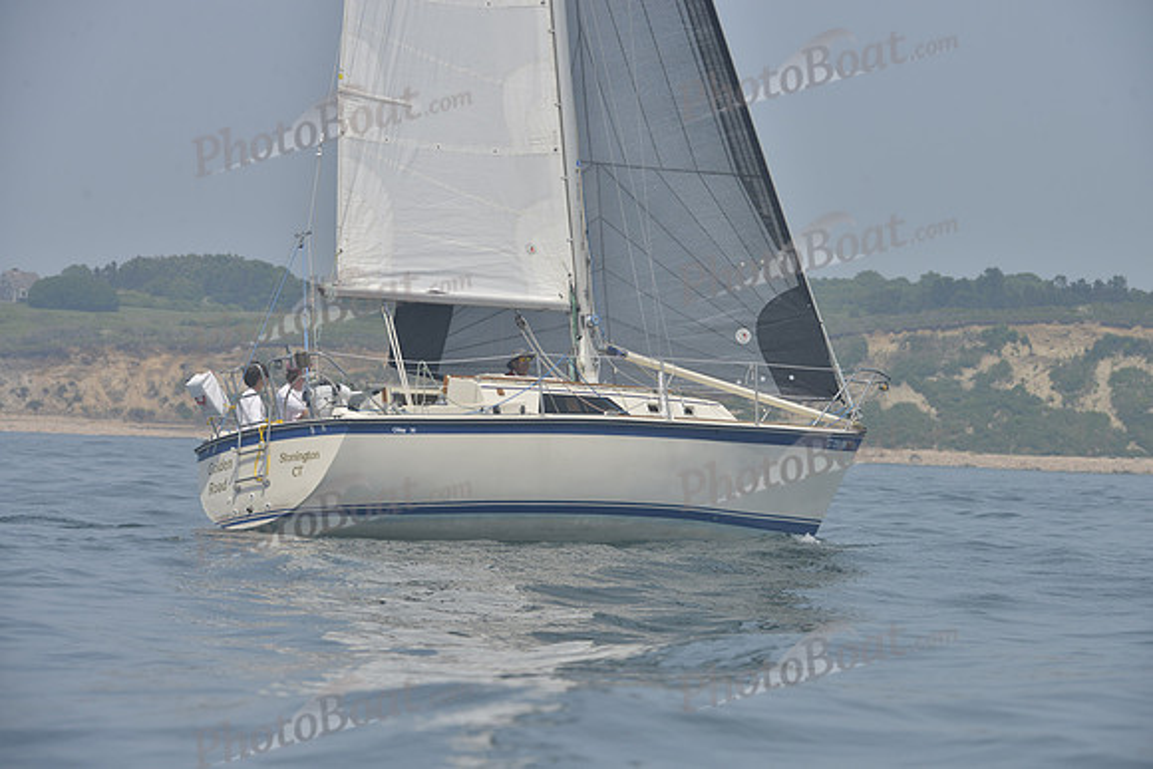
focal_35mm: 200
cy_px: 384
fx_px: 6407
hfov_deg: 10.3
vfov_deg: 6.9
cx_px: 576
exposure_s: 1/1000
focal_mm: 200
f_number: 10
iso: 280
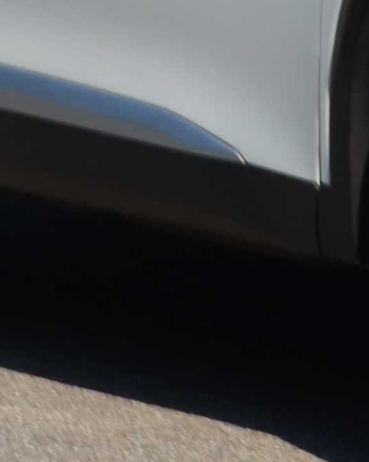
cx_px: 653
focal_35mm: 354
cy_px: -113
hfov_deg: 4.3
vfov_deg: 5.4
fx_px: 4833
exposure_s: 1/125
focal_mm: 34
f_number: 11
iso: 100
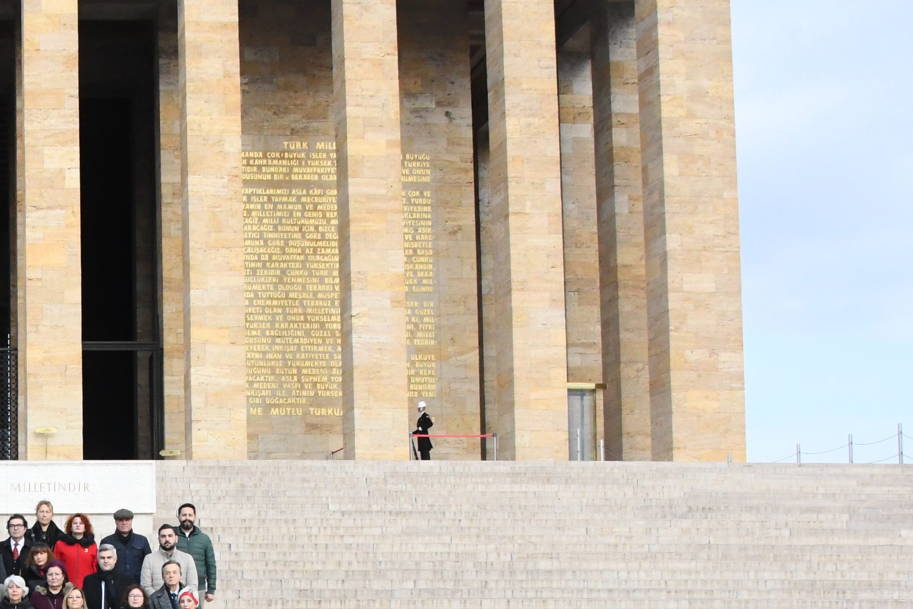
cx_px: -49
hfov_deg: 28.9
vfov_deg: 20.8
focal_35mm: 64
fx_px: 1623
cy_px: 559
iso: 2500
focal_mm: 18
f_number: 14
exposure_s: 1/800
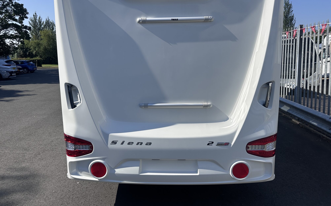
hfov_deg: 70.4
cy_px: 84
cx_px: 164
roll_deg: +1.4
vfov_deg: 47.3
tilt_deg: -2.9
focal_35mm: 26
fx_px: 235
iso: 80
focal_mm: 6.86
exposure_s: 1/6623
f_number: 1.78
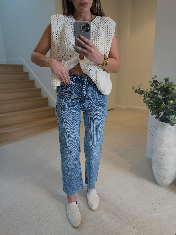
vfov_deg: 71.6
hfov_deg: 56.8
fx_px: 163
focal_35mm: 24
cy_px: 118
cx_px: 88
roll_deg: +1.7
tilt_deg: -40.0
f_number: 1.78
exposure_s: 1/50
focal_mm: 6.76
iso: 125
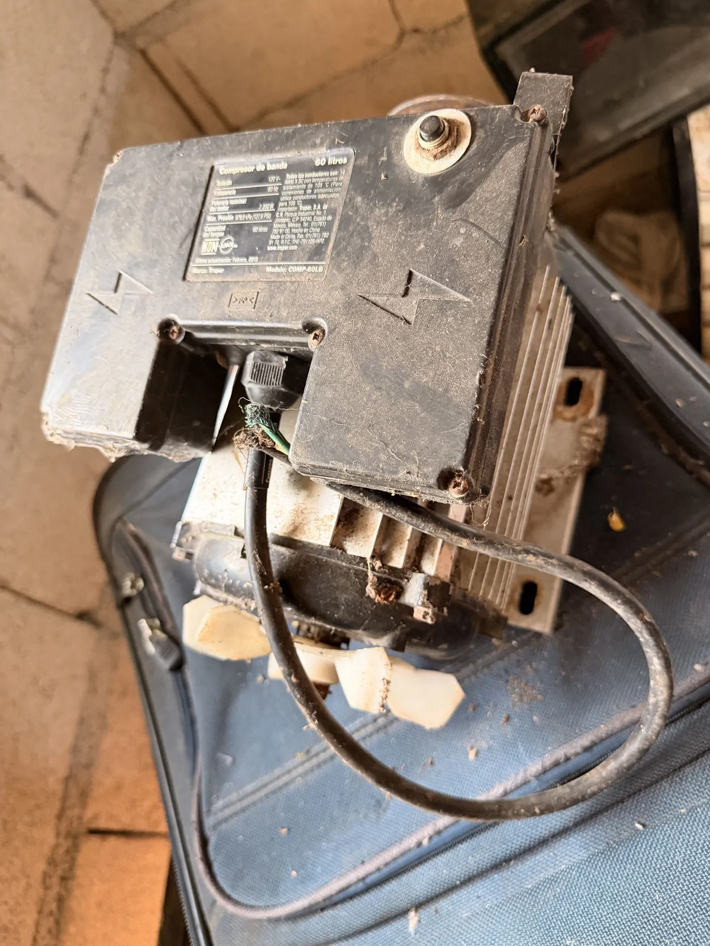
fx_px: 656
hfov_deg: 56.8
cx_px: 355
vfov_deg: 71.6
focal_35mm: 24
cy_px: 473
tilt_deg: -53.3
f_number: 1.78
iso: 640
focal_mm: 6.76
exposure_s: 1/60
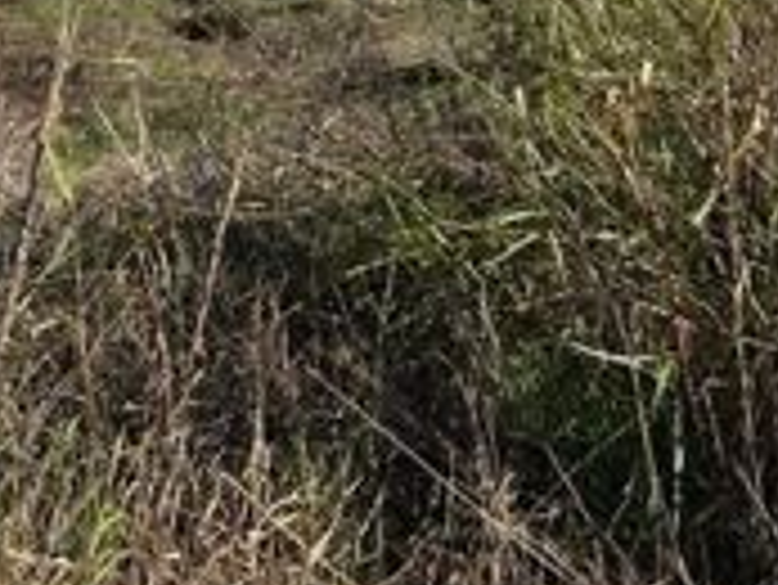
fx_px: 1192
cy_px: -176
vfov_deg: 24.2
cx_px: 587
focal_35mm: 53
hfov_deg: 35.3
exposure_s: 1/2216
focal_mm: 2.2
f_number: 1.9
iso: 40
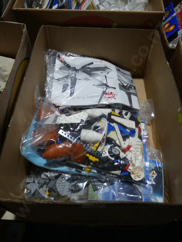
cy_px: 121
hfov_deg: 49.7
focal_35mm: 28
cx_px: 91
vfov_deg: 63.4
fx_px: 196
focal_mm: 14
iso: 200
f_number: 3.5
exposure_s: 1/125
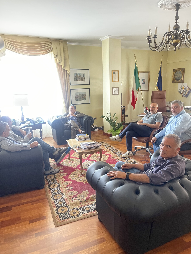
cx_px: 96
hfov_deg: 54.9
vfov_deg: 69.4
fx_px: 184
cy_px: 127
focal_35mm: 25
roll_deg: +1.7
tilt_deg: -13.4
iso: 800
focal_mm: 5.1
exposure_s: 1/30
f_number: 1.6
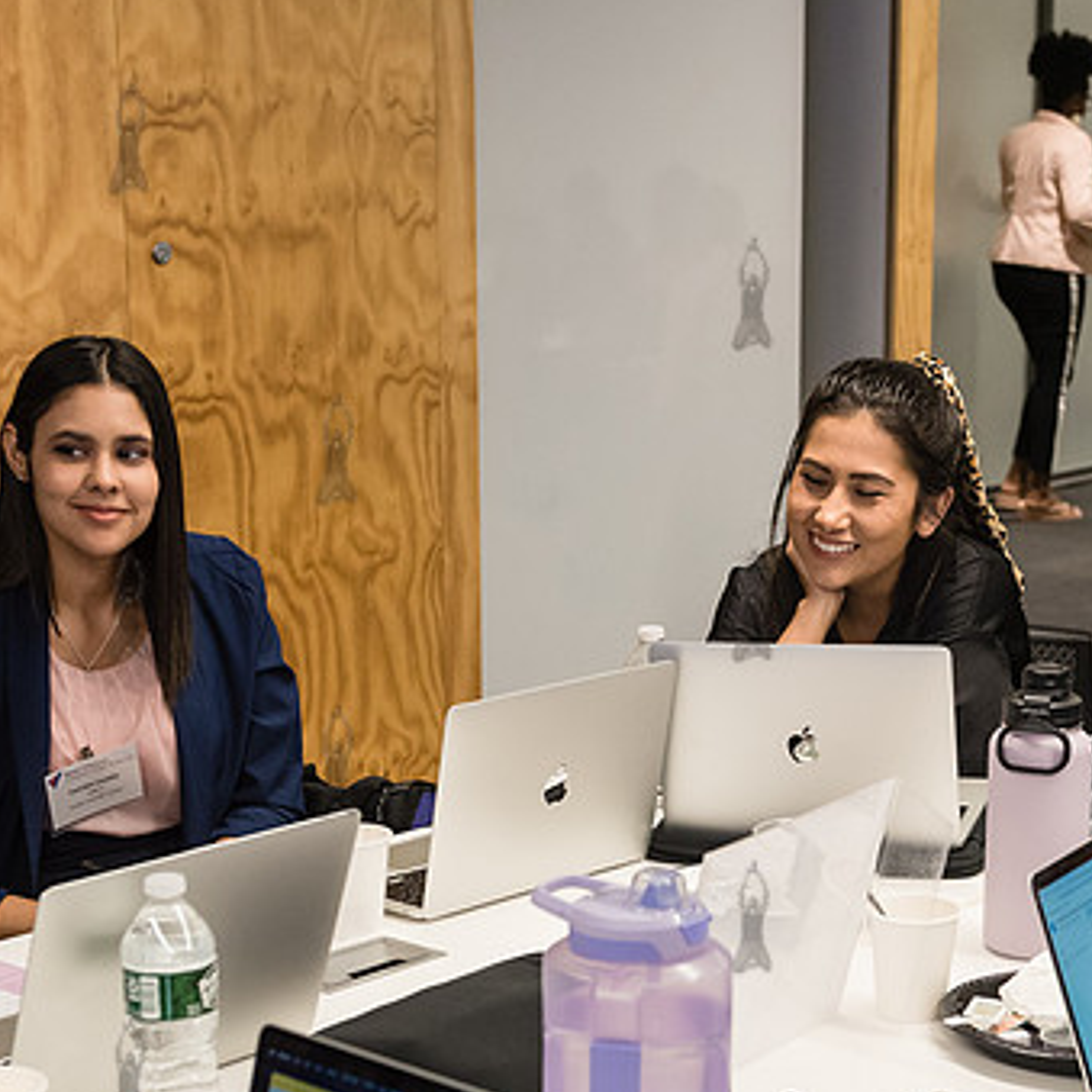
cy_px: 703
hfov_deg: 23.3
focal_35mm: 74
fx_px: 2641
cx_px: 659
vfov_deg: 23.3
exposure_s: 1/250
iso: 2000
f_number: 4.5
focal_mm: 42
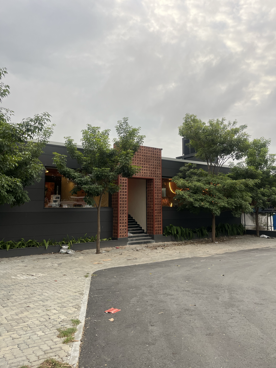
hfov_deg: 53.1
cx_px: 138
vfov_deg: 67.3
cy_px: 184
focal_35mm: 26
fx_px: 276
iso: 50
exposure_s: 1/370
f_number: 1.6
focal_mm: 5.1
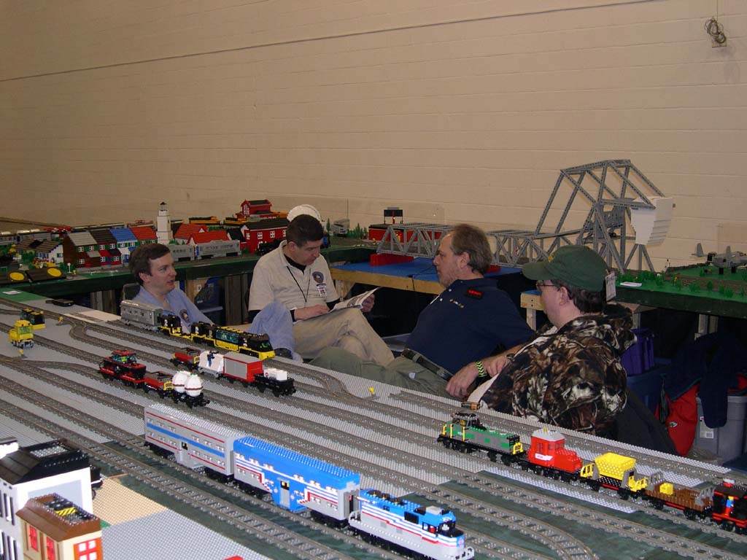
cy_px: 280
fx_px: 1014
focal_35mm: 47
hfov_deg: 40.4
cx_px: 374
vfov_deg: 30.9
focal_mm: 10.1
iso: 212
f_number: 3.1
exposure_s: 1/60
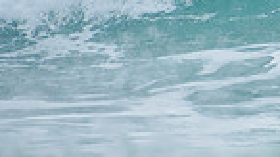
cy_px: -78
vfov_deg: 0.5
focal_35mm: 2493
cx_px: 435
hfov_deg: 0.9
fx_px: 18502
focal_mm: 400
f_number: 5.6
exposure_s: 1/2000
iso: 400
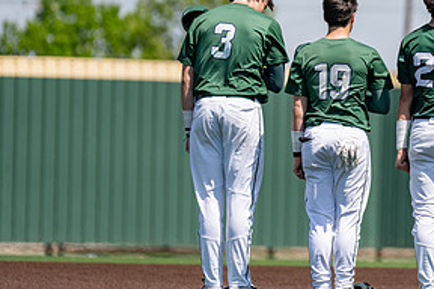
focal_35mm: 415
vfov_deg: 3.3
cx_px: 383
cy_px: 110
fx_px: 5003
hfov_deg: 5.0
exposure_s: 1/2000
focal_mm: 200
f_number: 2.8
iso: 100
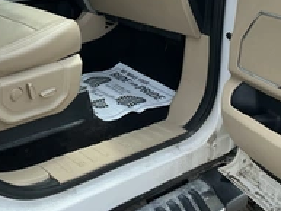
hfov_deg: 32.9
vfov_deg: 24.2
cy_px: 1
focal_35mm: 58
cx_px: 95
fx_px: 471
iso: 25
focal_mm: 3
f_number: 1.8
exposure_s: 1/635
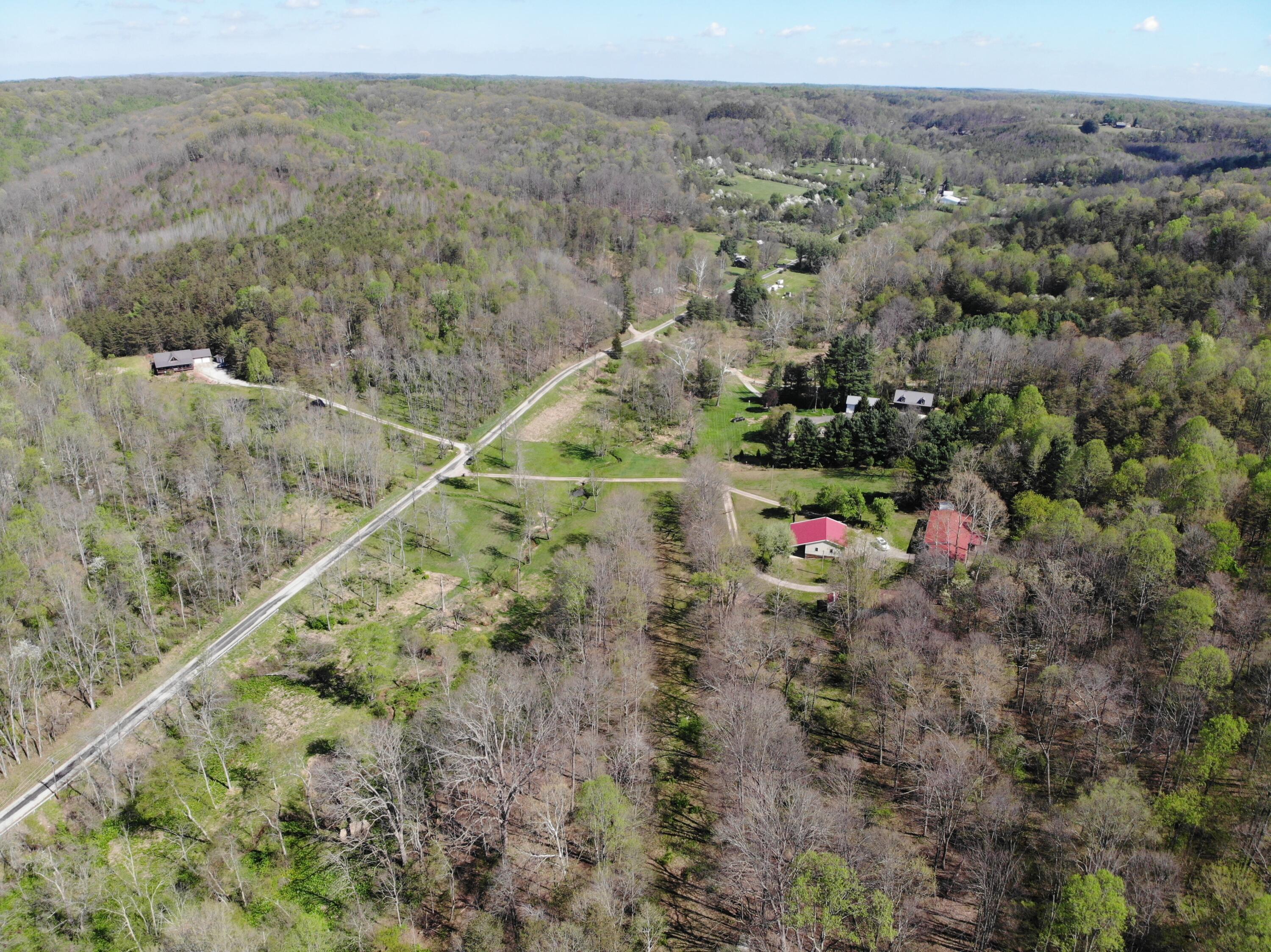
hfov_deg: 71.6
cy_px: 476
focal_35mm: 24
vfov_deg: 56.8
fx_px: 881
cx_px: 636
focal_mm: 4.5
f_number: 2.8
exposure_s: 1/616
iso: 100
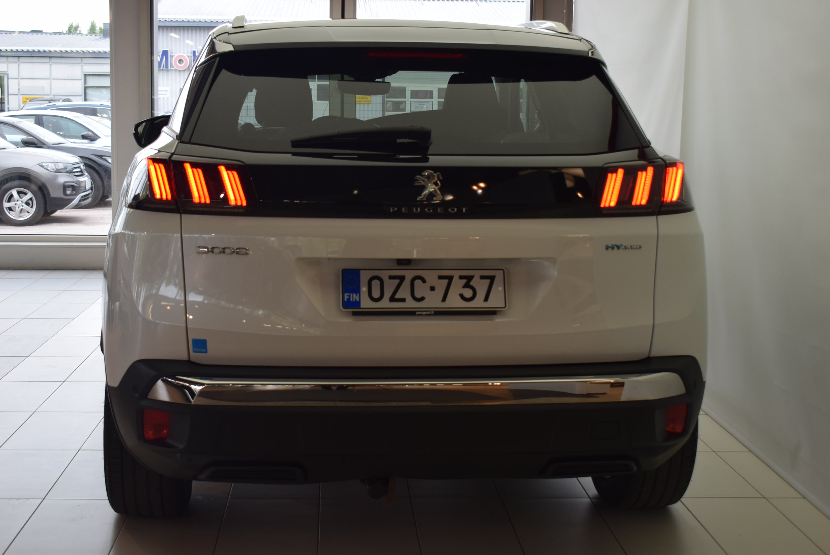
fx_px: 1246
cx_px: 415
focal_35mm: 54
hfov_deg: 36.8
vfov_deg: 25.1
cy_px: 278
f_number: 5.6
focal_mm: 36
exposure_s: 1/125
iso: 400
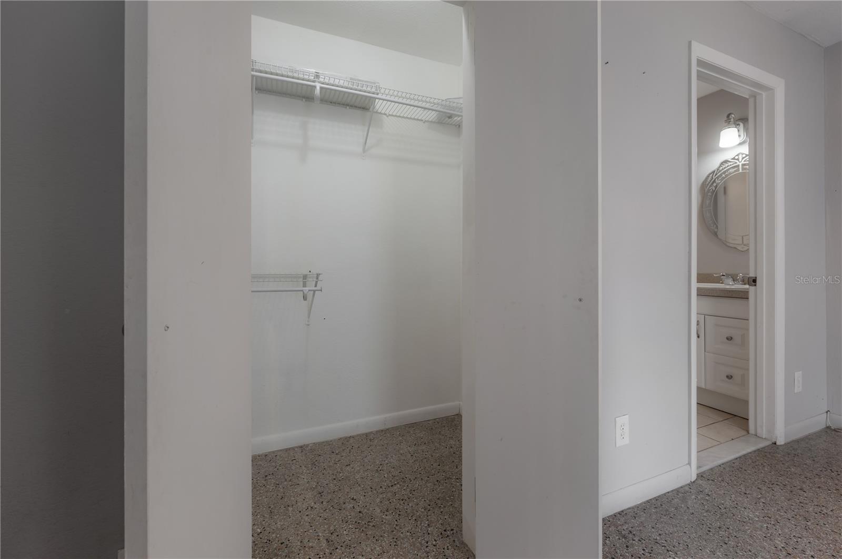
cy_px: 280
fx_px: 327
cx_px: 421
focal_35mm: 14
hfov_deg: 104.3
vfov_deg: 81.1
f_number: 9
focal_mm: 14
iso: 320
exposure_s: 1/13
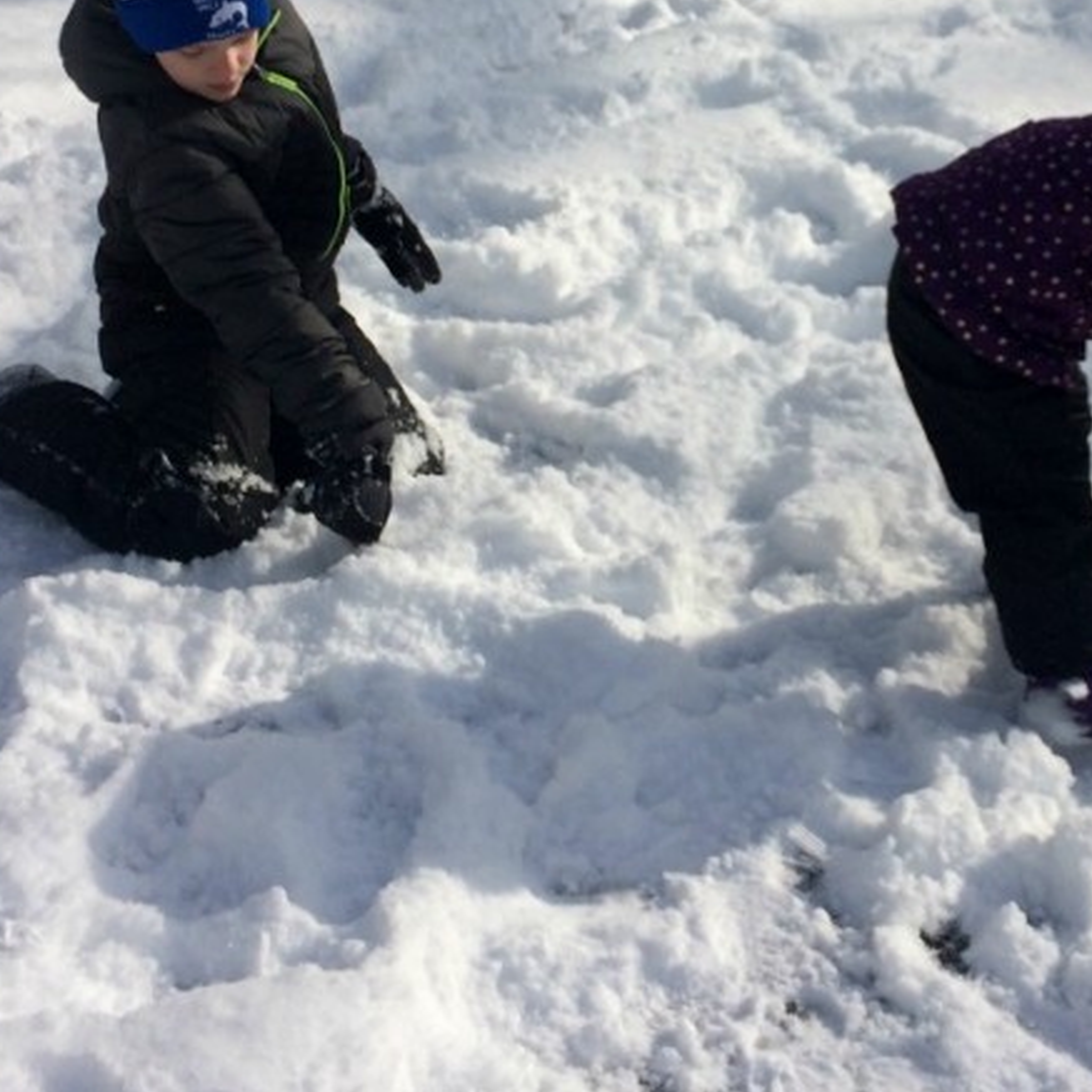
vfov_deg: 28.0
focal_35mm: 60
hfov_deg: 28.4
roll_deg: +1.1
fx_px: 2141
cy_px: 227
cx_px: 722
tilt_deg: -26.3
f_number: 2.2
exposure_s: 1/4115
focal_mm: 4.15
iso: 32
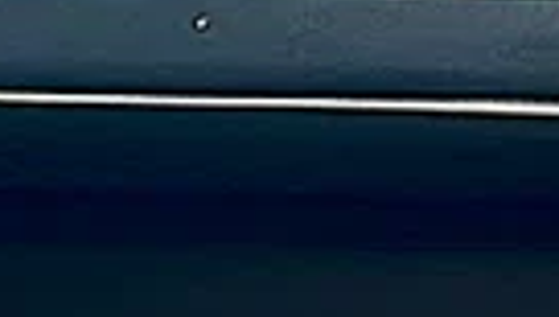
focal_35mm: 252
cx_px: -707
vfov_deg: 4.8
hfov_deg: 8.0
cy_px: 599
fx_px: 3741
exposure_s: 1/40
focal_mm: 6.86
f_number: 1.78
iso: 100
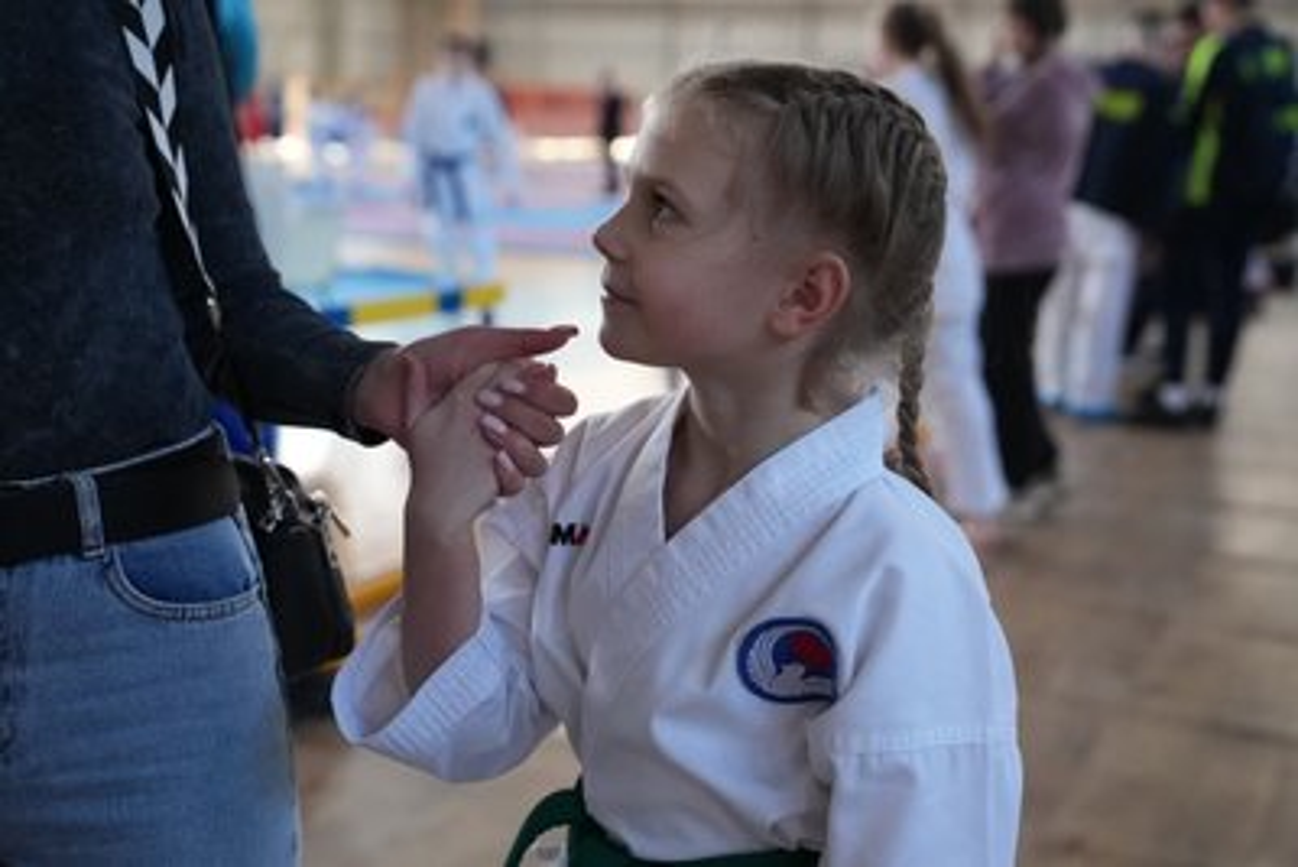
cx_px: 649
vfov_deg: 27.5
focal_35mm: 49
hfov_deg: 40.3
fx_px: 1767
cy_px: 434
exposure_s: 1/1250
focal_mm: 49
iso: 12800
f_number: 3.5
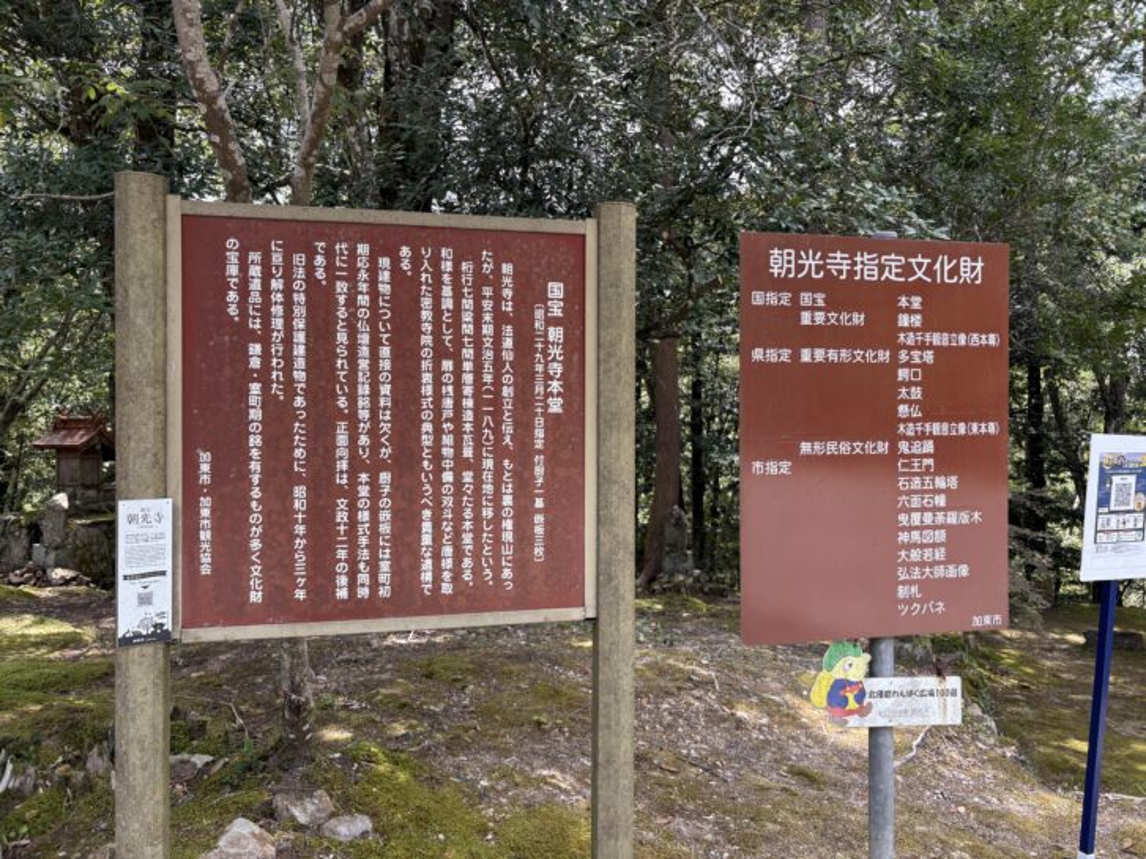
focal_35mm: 26
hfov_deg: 67.3
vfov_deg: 53.0
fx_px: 861
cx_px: 573
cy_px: 430
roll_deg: +2.4
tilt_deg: +0.1
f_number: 1.6
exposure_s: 1/286
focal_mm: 5.96
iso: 40
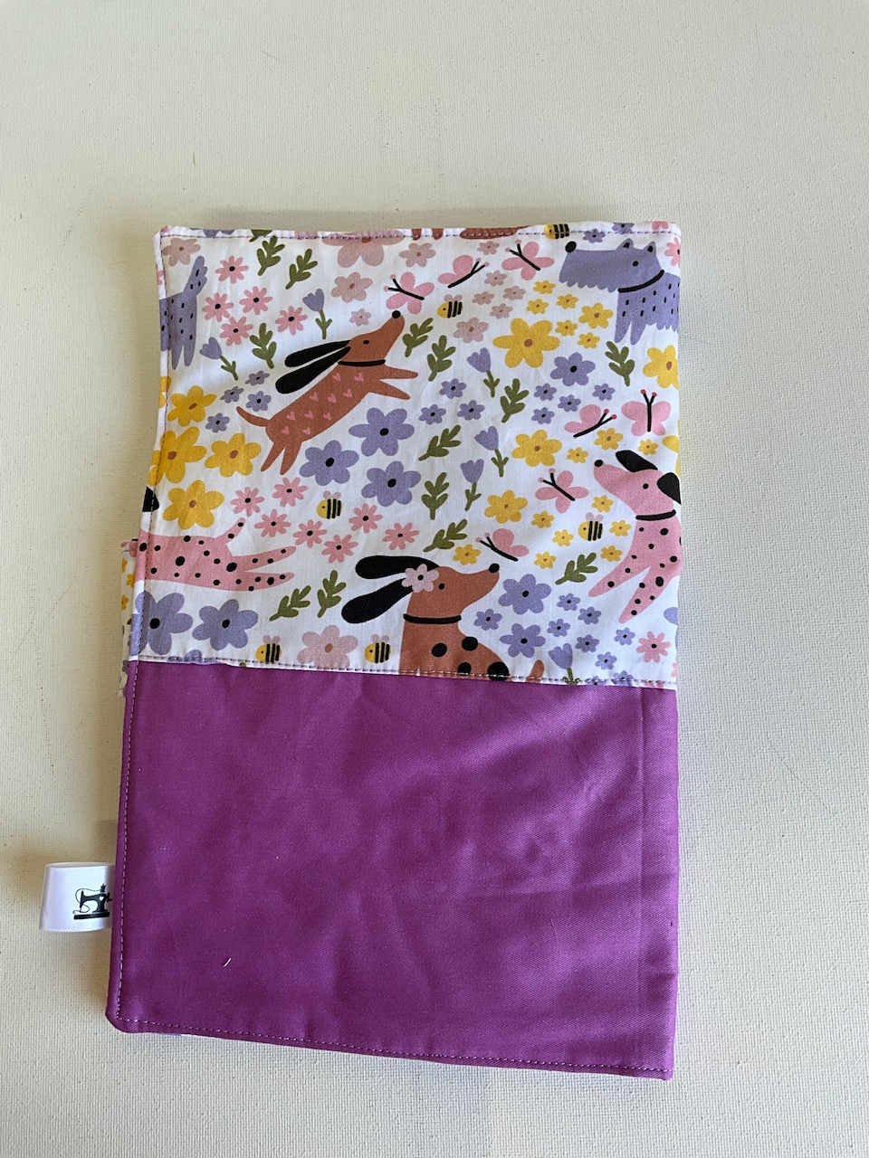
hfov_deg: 48.2
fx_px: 971
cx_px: 434
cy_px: 579
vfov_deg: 61.7
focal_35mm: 29
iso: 20
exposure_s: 1/100
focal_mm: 3
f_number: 1.8
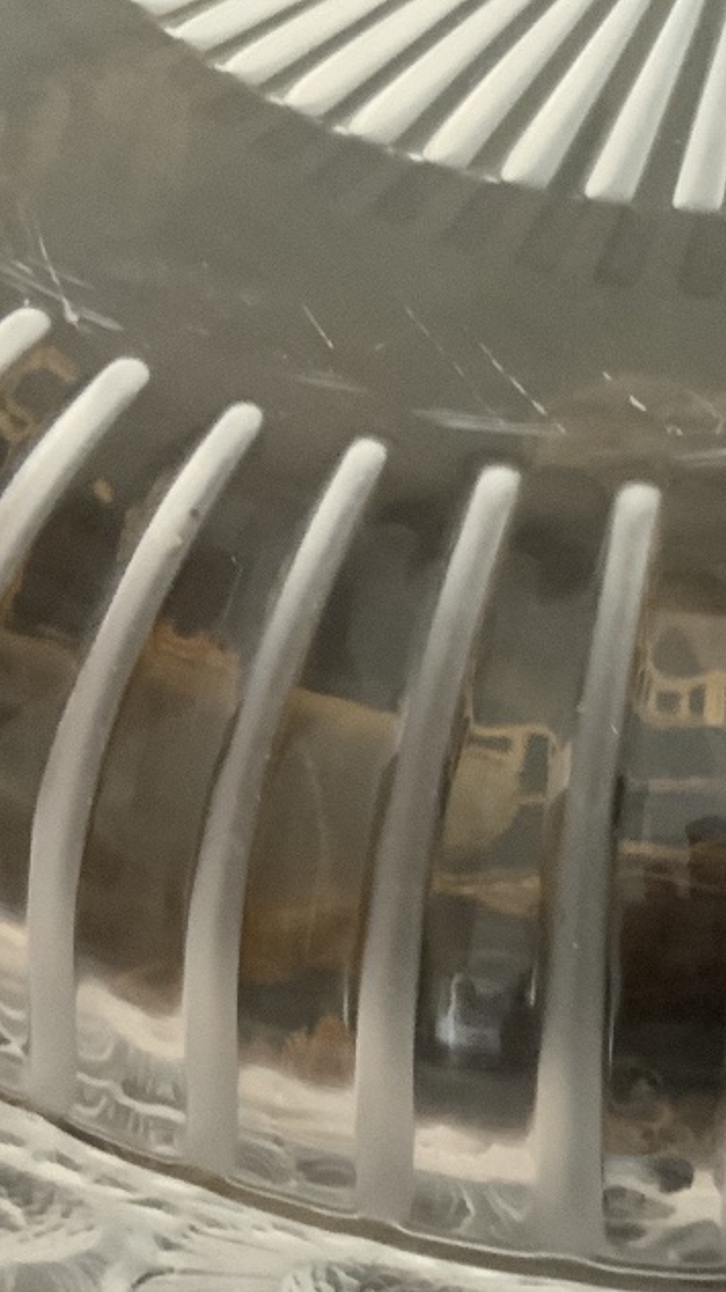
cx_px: 671
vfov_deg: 34.6
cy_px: 865
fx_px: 2056
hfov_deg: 19.6
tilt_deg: -58.1
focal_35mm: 60
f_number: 1.8
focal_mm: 3
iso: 320
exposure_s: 1/47
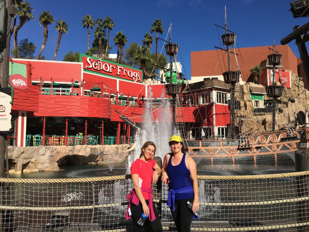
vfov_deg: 48.2
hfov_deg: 61.7
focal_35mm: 29
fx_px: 259
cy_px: 116
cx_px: 154
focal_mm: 4.15
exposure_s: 1/2564
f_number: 2.2
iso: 25
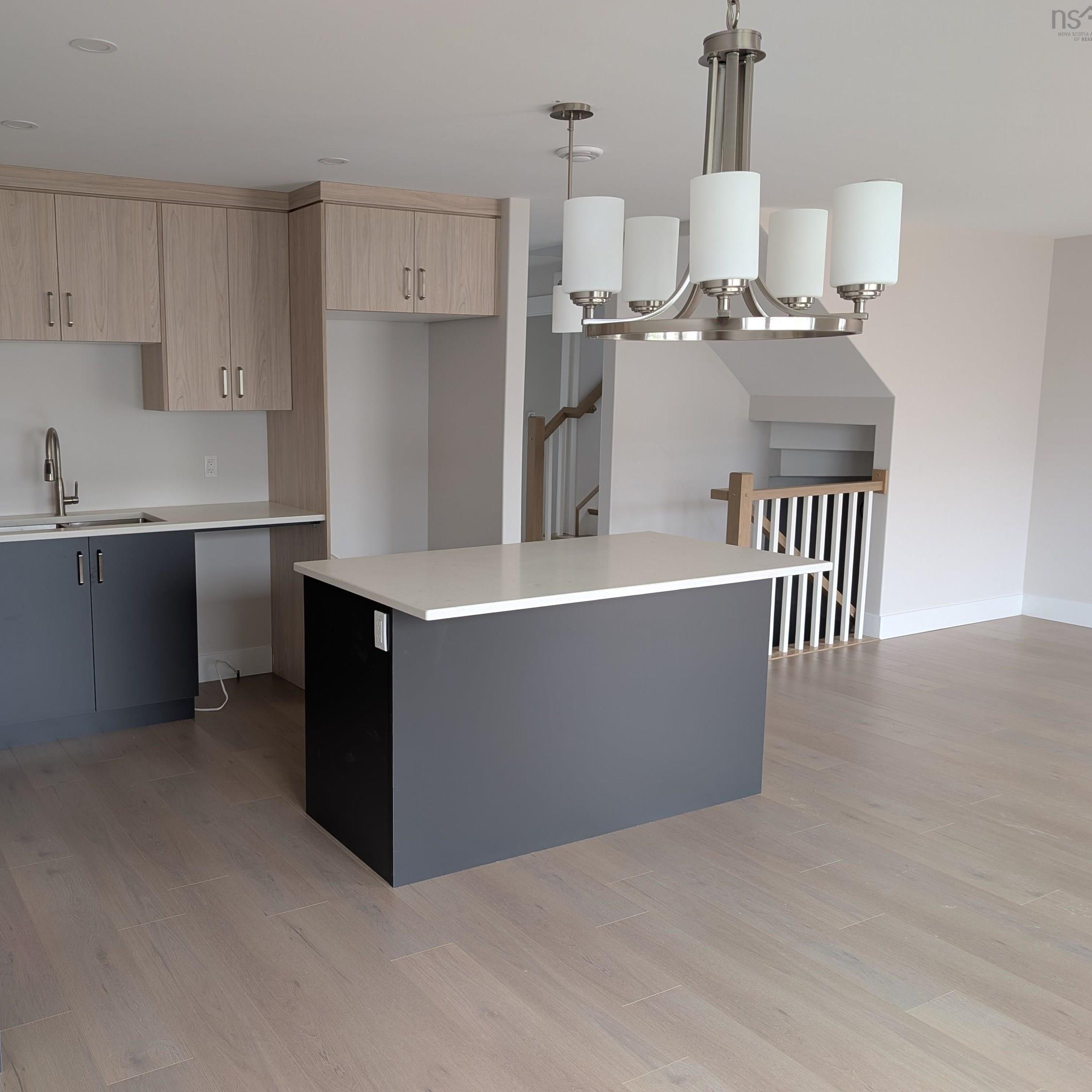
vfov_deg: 55.6
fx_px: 1035
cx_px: 390
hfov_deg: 54.8
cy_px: 554
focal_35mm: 29
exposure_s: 1/23.8
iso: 23
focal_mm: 6.9
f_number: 1.68
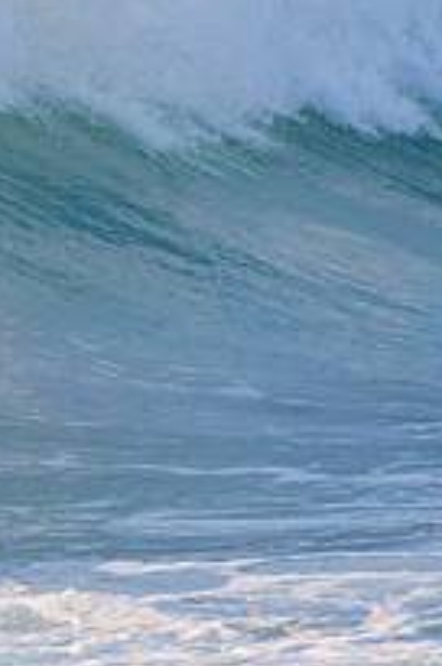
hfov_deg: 0.8
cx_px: -422
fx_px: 32539
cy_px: 232
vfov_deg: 1.2
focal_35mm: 1761
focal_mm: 400
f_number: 5.6
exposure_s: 1/1250
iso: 450
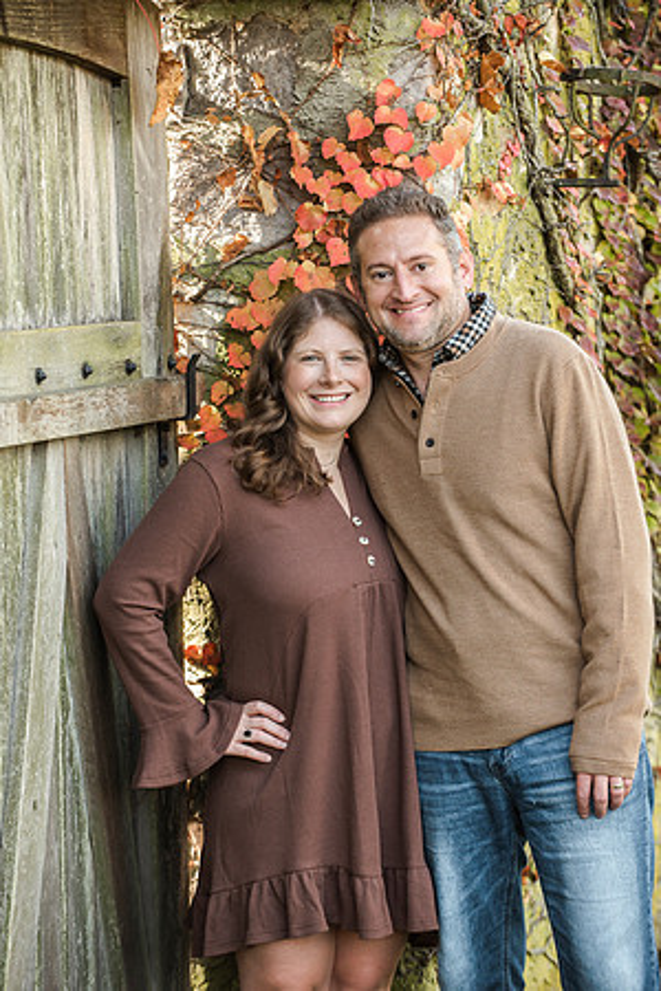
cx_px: 330
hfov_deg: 10.5
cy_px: 496
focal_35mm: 130
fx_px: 3580
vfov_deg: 15.8
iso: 800
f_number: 4.5
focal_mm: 130
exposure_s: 1/320
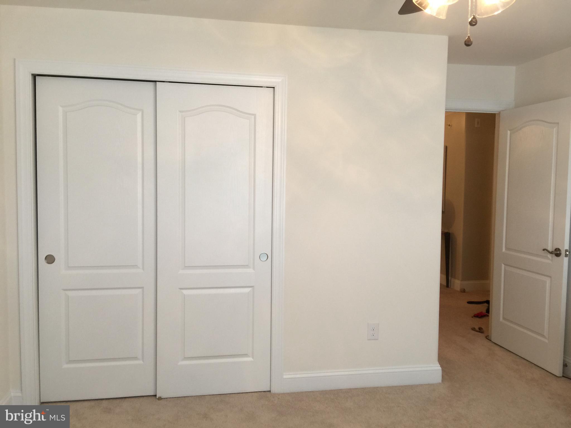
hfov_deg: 61.7
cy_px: 214
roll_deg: -0.1
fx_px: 478
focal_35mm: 29
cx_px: 286
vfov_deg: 48.2
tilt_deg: -3.7
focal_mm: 4.15
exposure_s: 1/15
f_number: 2.2
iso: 40
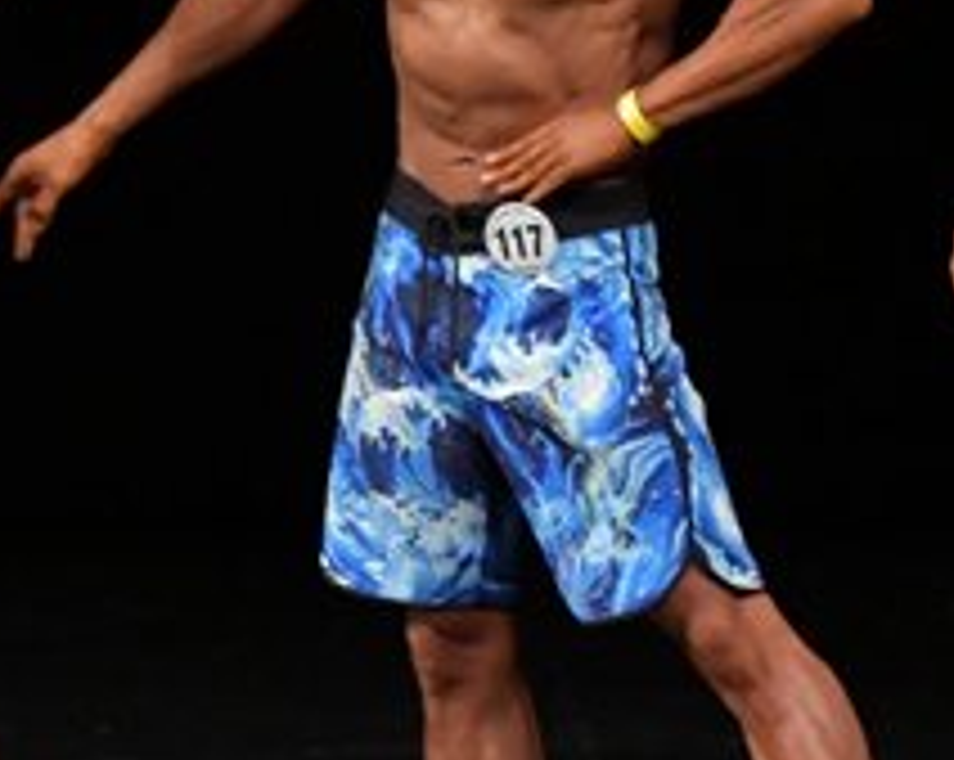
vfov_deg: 1.9
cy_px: 238
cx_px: 1379
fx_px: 23233
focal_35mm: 824
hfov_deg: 2.3
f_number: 5.6
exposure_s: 1/400
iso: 3200
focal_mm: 160
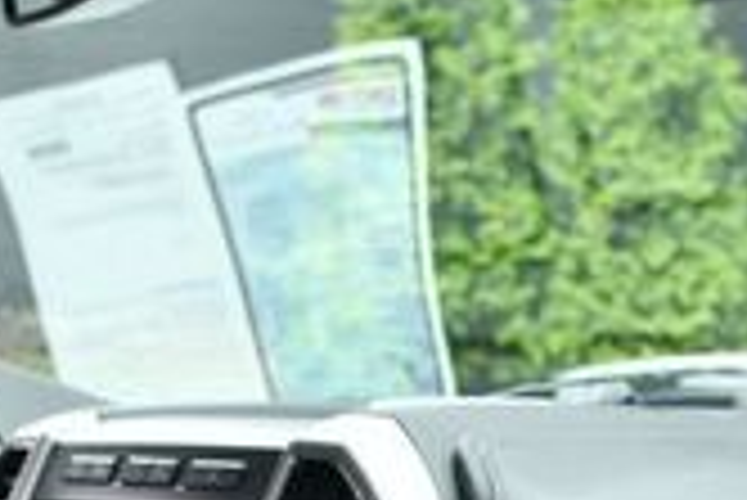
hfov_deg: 16.1
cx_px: 324
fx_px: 2637
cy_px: 874
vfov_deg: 10.3
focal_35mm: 127
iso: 400
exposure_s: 1/250
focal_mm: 22
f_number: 5
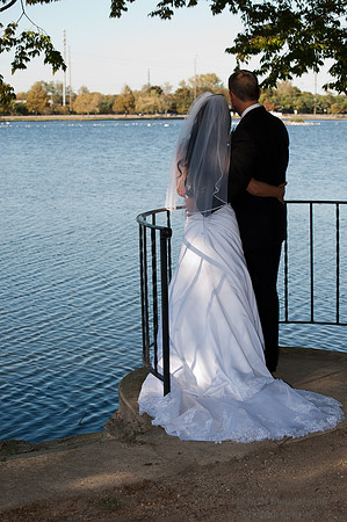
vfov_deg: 28.9
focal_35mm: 70
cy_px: 261
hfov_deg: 19.4
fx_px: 1014
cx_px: 174
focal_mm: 70
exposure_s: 1/125
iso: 200
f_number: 8
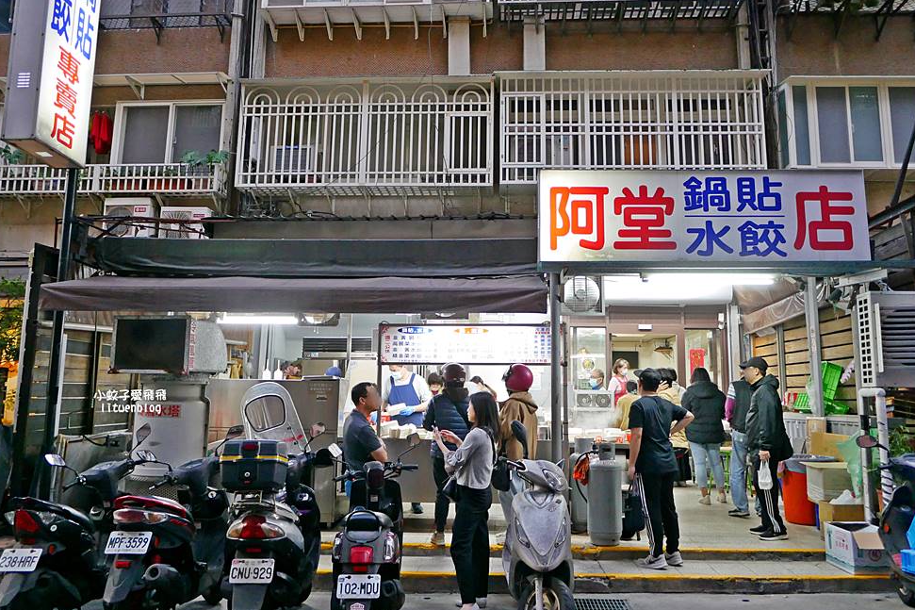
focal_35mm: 30
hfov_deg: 61.9
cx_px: 461
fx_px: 762
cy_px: 262
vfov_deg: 43.5
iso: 1000
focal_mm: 14
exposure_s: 1/60
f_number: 2.5
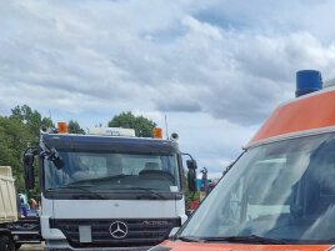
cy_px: 277
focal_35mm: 55
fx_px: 532
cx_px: 350
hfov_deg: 31.7
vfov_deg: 24.7
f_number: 1.8
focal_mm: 5.4
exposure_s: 1/920
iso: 50
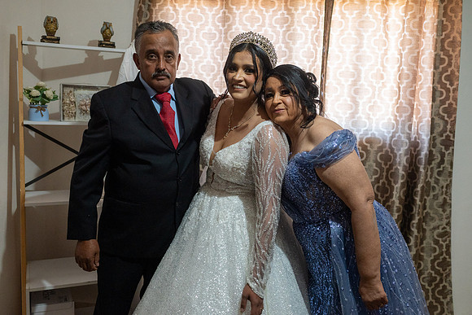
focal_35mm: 35
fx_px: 459
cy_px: 158
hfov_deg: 54.4
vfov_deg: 37.9
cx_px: 236
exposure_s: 1/125
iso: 1600
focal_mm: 35
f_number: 3.5
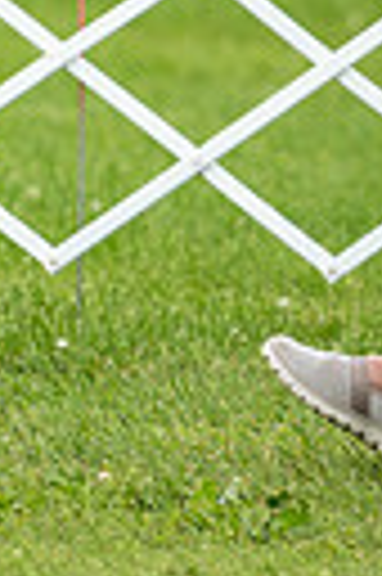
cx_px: 553
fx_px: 14443
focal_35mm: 905
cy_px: -11
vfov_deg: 2.3
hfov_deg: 1.5
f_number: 4
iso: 320
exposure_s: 1/1000
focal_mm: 200
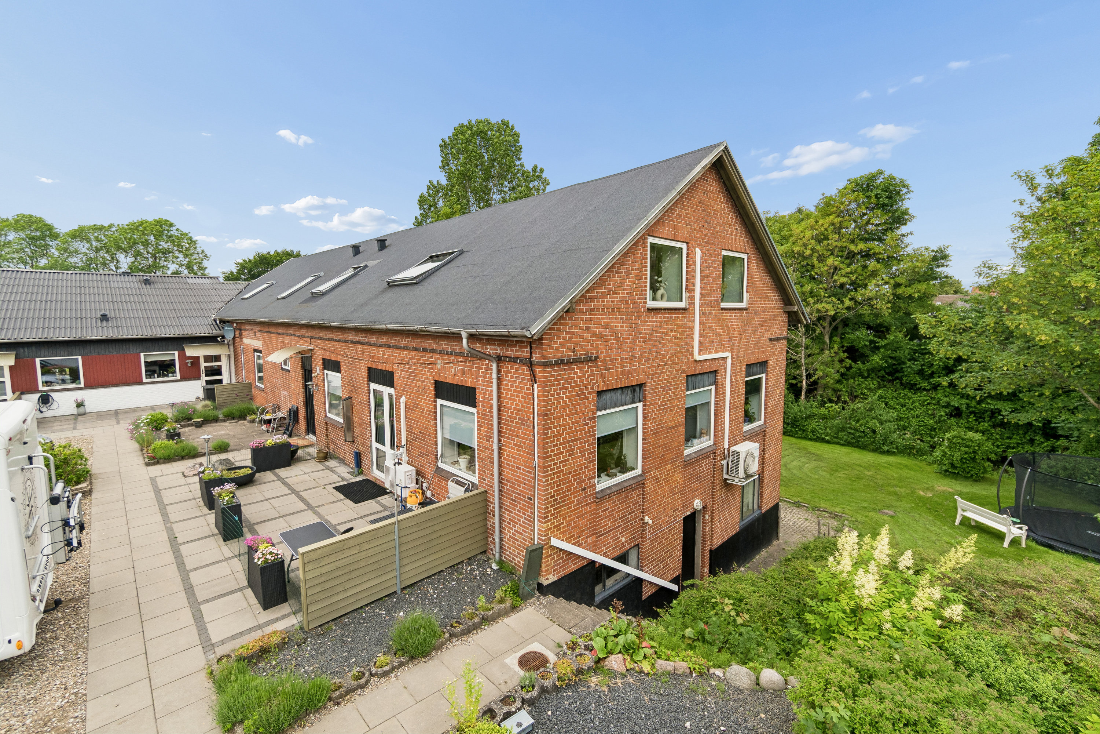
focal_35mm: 15
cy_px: 367
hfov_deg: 100.4
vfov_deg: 77.3
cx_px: 550
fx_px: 458
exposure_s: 1/320
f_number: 4
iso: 200
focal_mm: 10
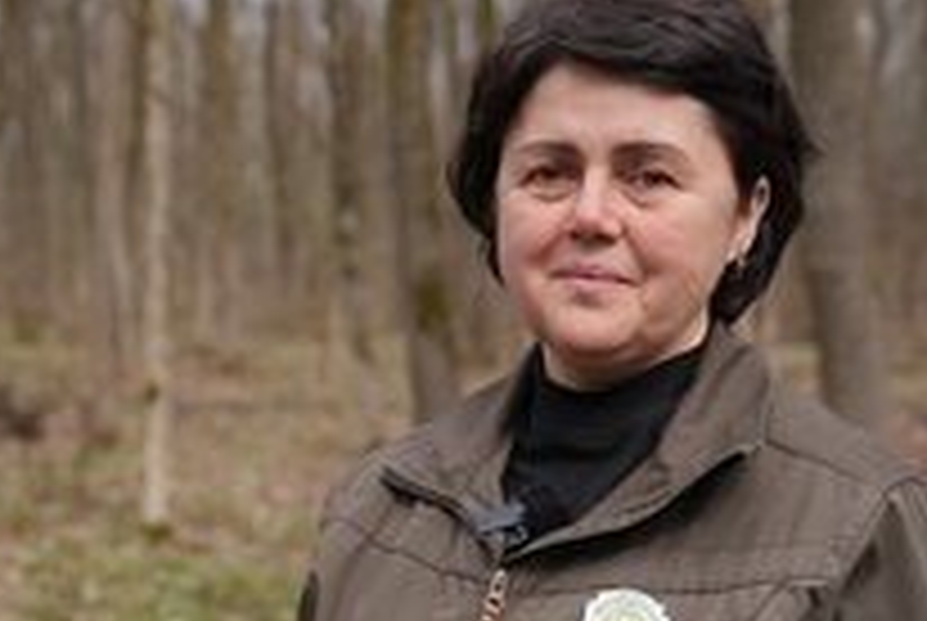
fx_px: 1650
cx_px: 324
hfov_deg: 31.2
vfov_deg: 21.2
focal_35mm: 64
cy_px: 439
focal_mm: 33
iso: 200
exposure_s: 1/1250
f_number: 2.8
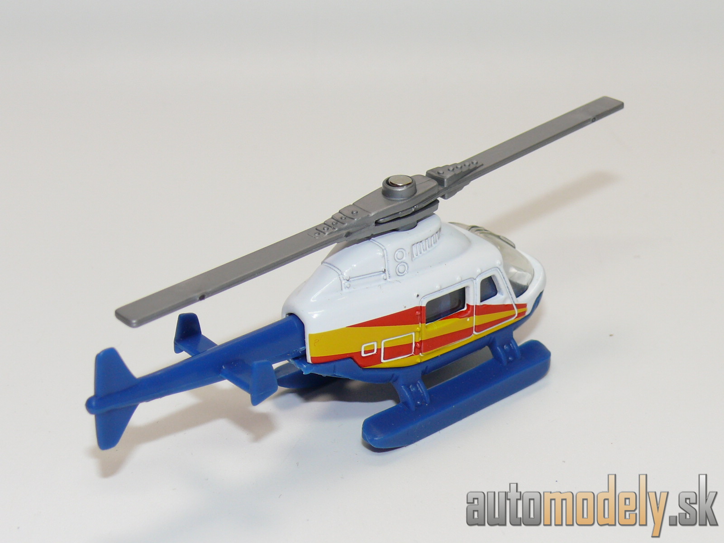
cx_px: 362
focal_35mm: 81
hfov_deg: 24.1
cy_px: 272
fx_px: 1694
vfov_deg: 18.2
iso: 100
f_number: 4
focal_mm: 11.9
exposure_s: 1/30
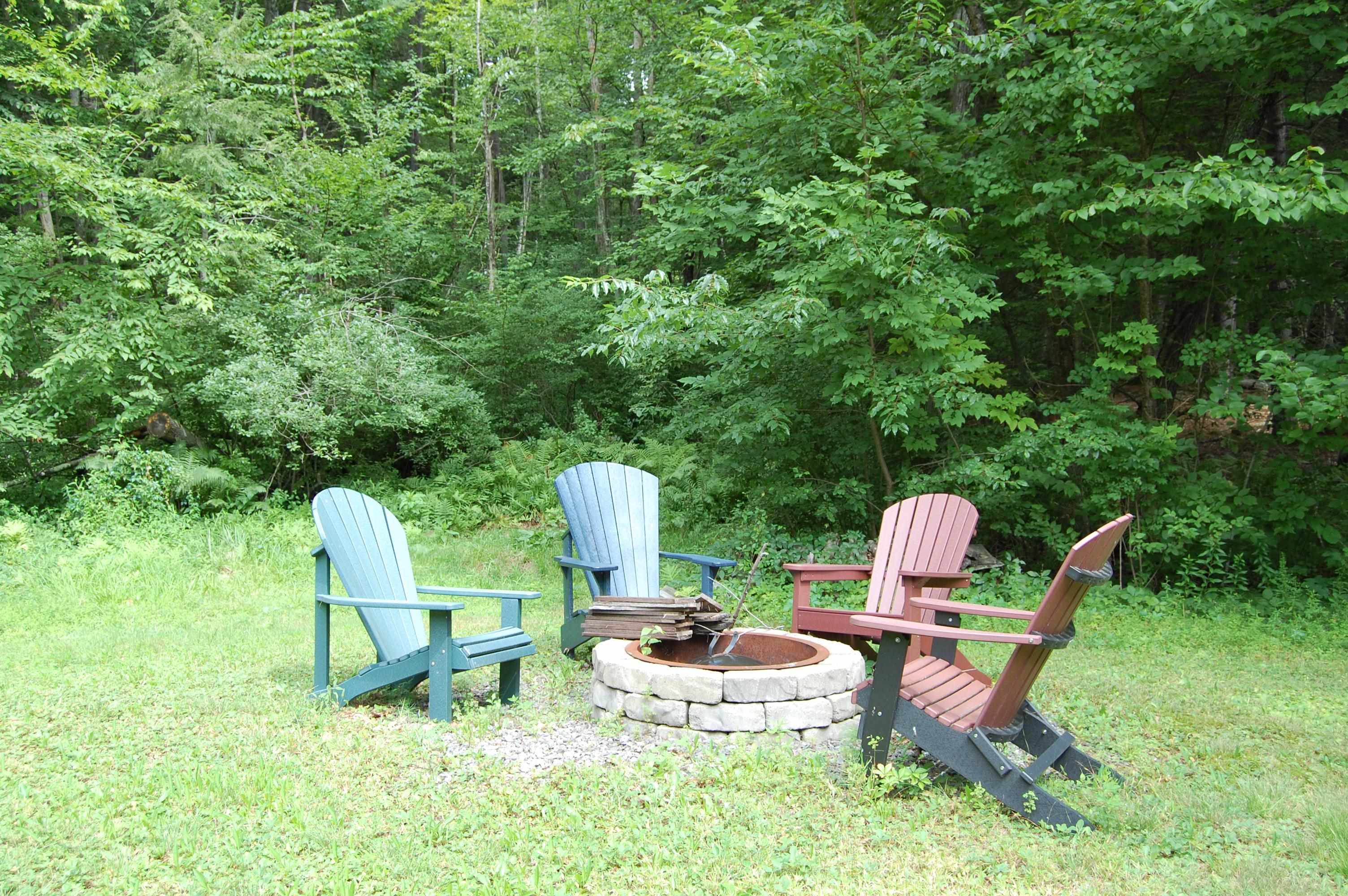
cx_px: 674
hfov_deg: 57.3
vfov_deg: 39.9
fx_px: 1235
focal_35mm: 33
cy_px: 448
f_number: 5.6
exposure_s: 1/125
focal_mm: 22
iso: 280
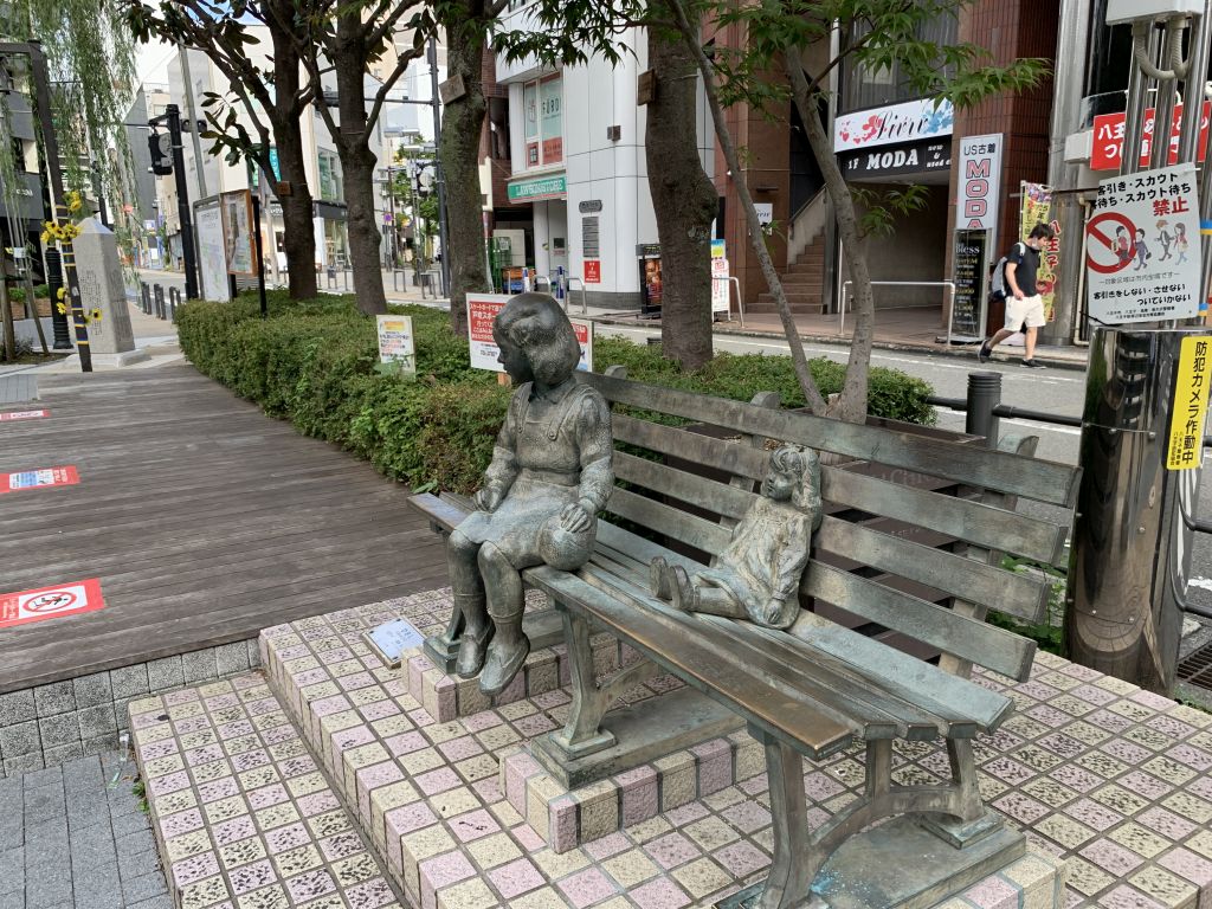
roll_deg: +1.5
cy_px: 454
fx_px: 910
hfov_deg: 67.3
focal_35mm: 26
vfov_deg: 53.1
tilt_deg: -12.7
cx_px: 606
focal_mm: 4.25
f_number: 1.8
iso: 25
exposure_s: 1/264
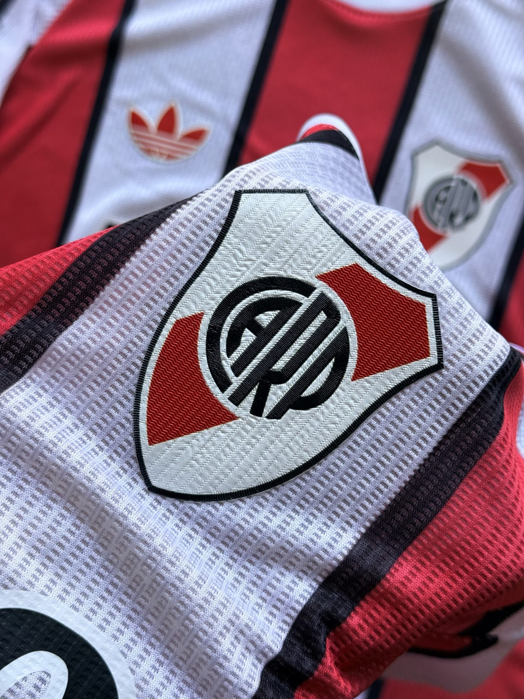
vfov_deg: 39.7
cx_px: 262
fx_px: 969
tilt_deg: -83.8
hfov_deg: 30.3
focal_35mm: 48
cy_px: 350
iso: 50
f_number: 1.78
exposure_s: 1/121
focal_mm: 6.76
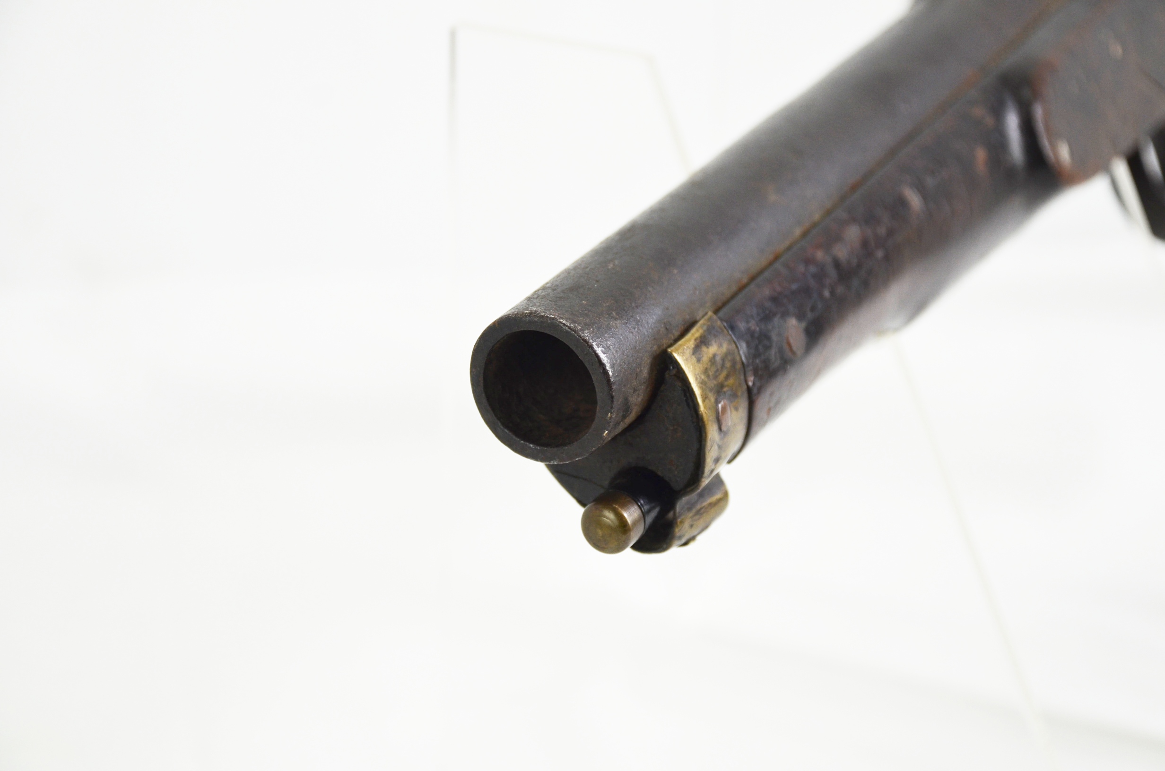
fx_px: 3197
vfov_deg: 13.8
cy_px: 386
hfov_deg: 20.7
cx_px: 582
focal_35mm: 99
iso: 450
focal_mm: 66
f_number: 5.3
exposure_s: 1/250
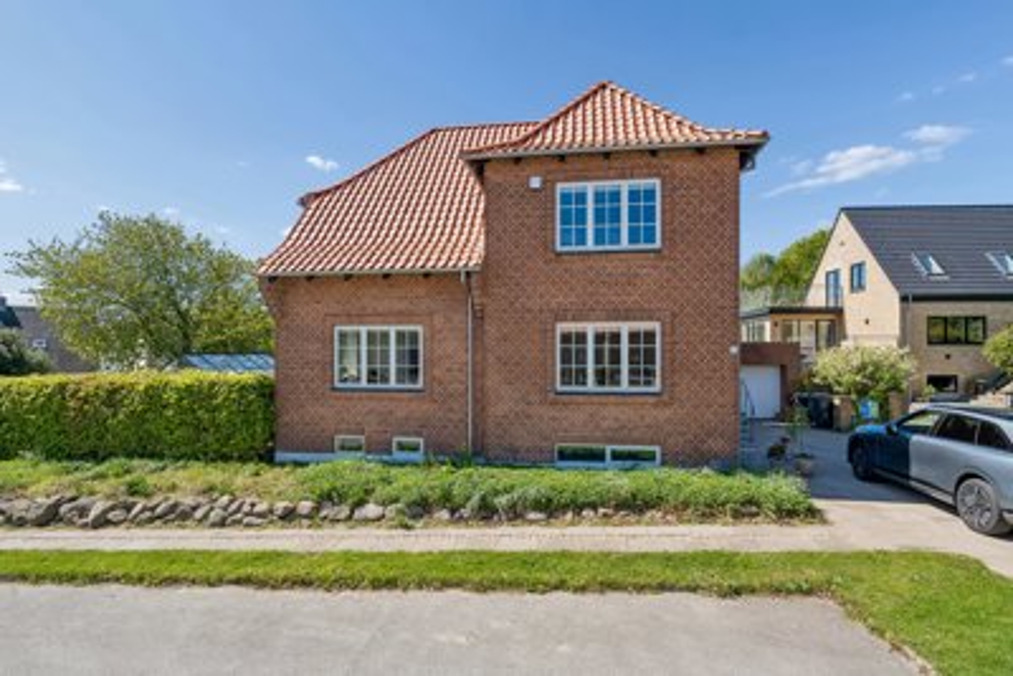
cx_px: 506
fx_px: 507
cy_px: 338
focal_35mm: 18
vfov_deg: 67.4
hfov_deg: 90.0
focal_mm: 18
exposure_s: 1/250
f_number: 9
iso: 200
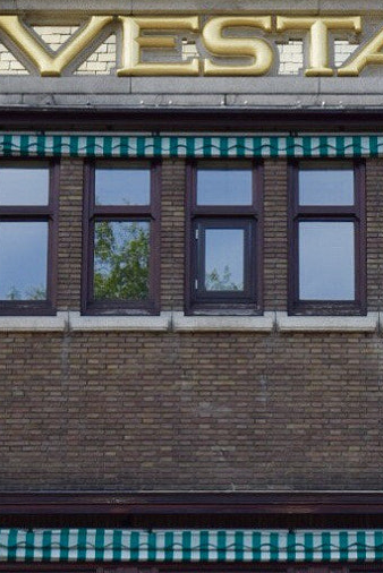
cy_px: 48
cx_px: 248
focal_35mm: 237
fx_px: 3777
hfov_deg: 5.8
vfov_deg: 8.6
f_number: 10
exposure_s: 1/80
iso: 100
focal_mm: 50
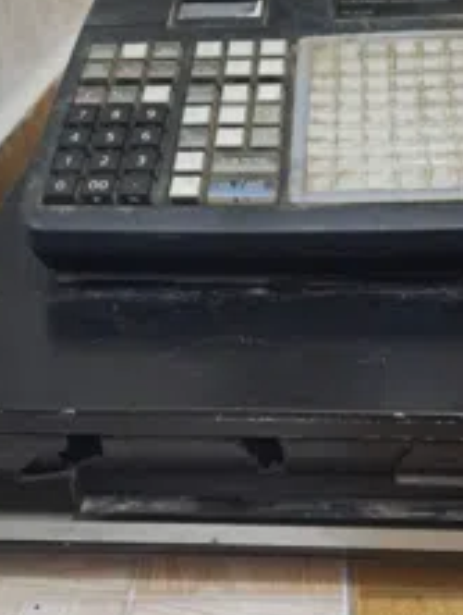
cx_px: 286
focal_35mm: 45
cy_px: 391
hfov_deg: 32.1
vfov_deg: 41.7
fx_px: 801
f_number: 1.8
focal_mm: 4.65
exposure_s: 1/20
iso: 640
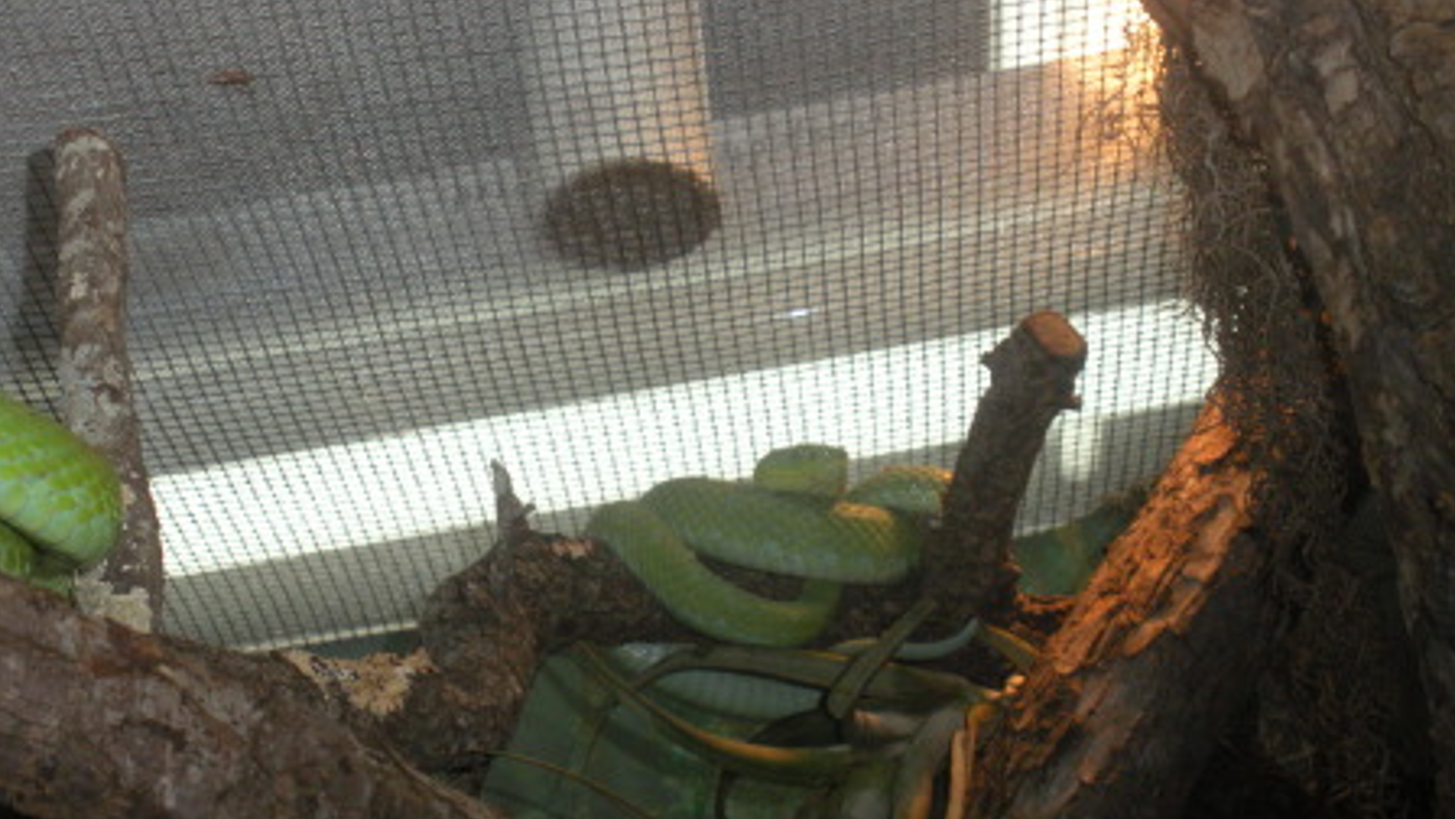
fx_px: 2739
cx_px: 737
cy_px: 494
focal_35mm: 71
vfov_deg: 17.0
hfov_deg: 29.7
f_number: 4.6
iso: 254
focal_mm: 11.2
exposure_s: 1/135
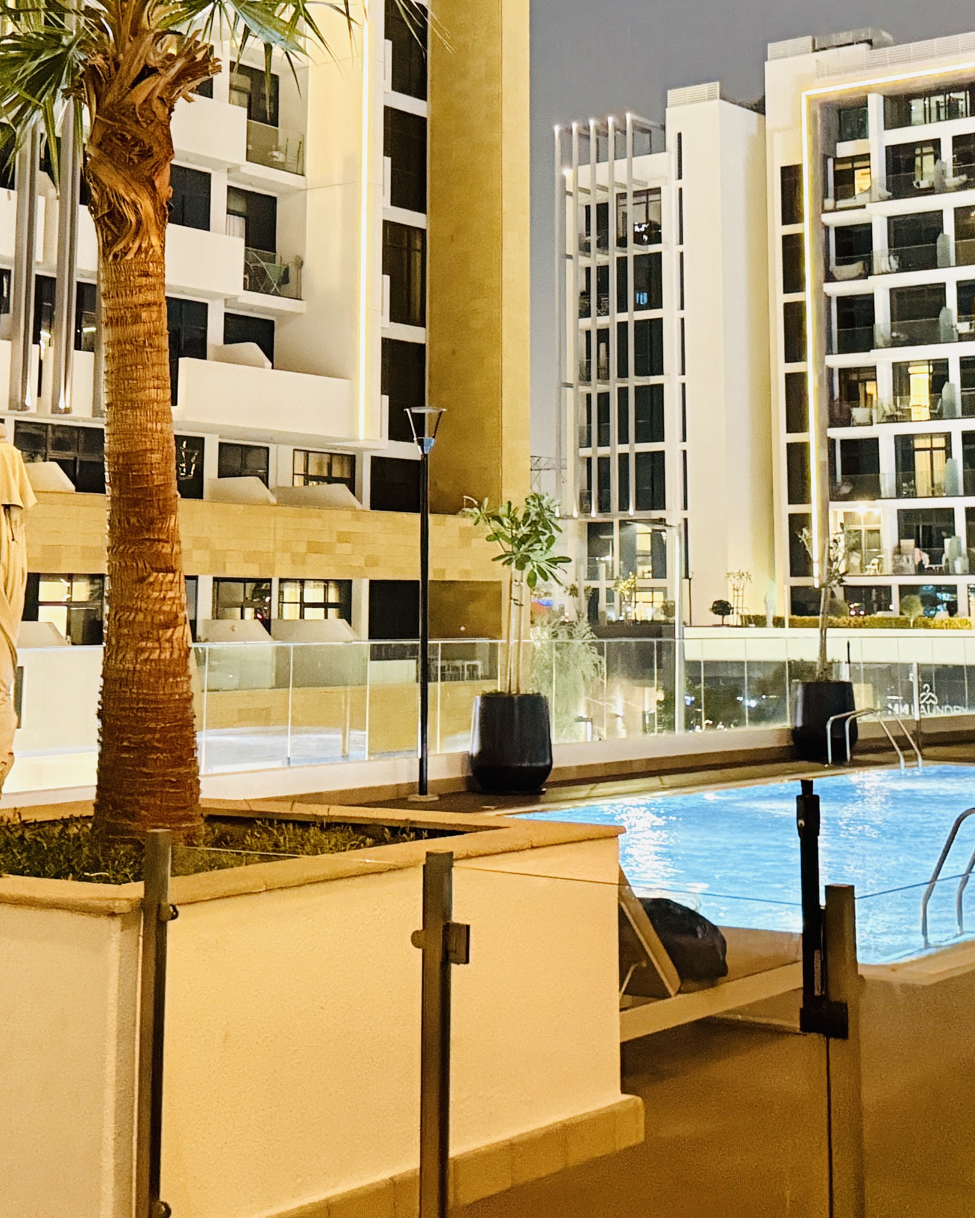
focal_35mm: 58
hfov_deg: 26.2
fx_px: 2092
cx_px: 521
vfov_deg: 31.7
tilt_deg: +9.8
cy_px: 268
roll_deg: -0.1
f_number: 1.78
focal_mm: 6.76
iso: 1600
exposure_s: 1/19
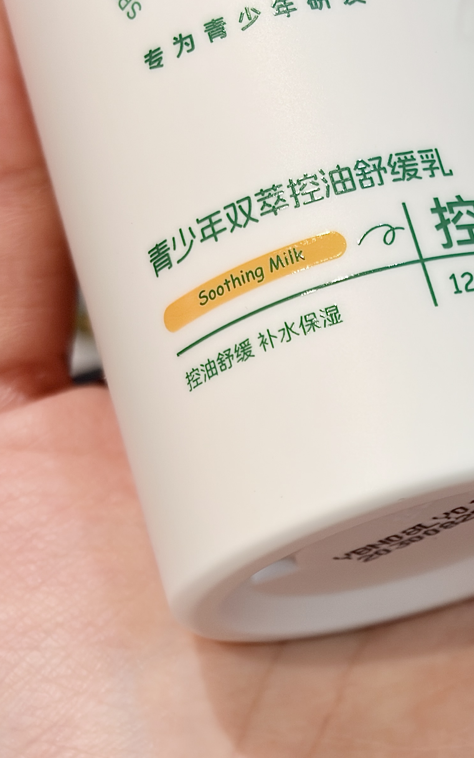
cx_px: 440
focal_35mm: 93
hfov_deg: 13.9
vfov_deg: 22.1
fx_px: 1922
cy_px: 565
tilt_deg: -58.6
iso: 80
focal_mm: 5.96
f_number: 1.6
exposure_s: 1/50
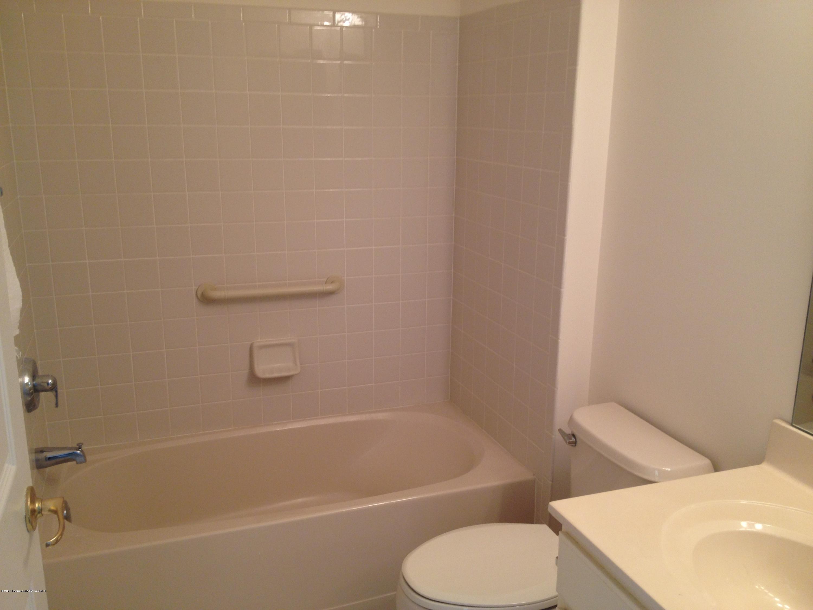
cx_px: 406
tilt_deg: -14.5
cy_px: 305
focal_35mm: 35
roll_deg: -0.8
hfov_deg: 52.6
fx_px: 822
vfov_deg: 40.7
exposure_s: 1/24
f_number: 2.4
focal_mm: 4.28
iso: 50
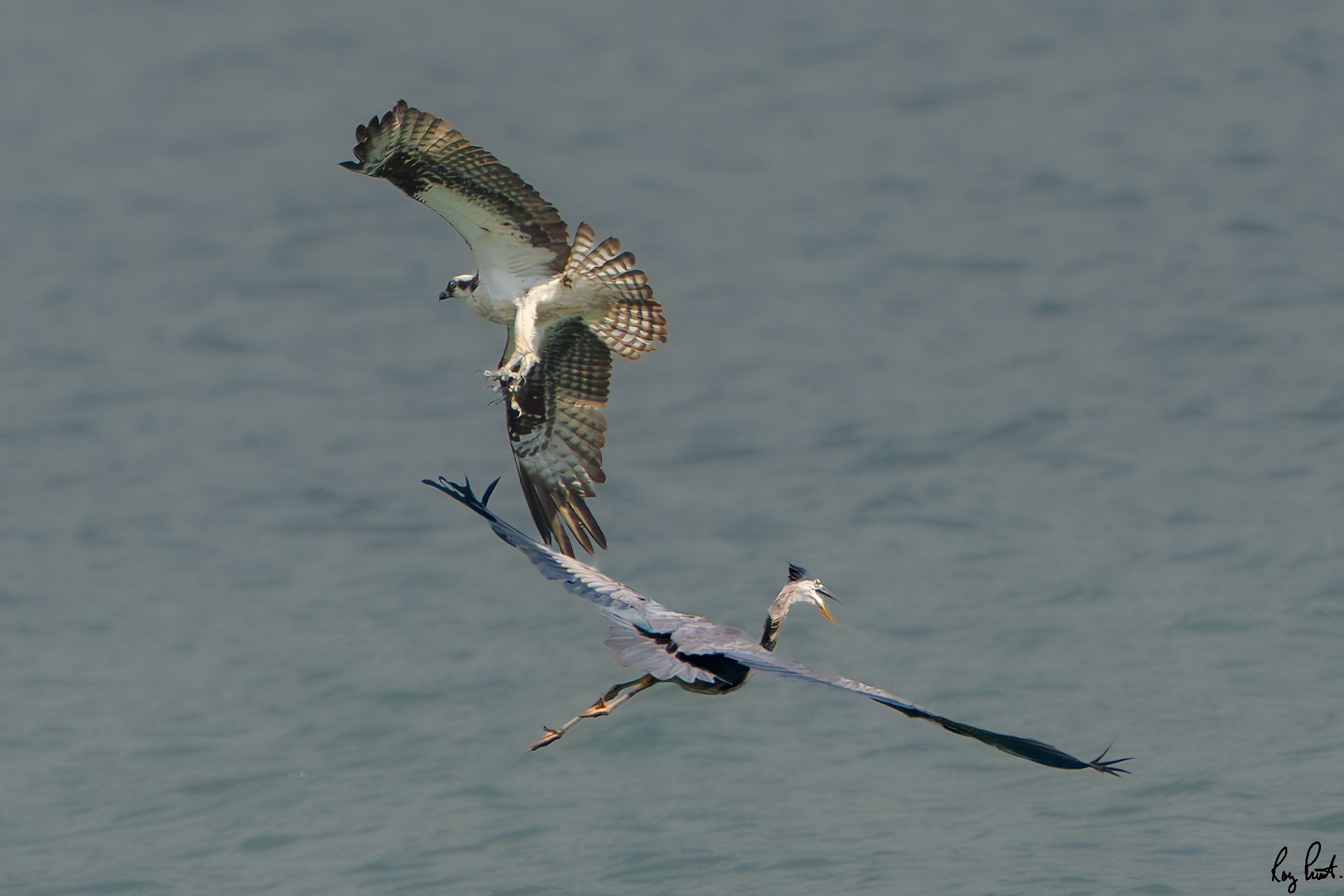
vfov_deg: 2.3
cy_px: 448
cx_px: 672
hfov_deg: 3.4
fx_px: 22398
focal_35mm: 600
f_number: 5.6
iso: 1600
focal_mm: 600
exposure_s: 1/8000
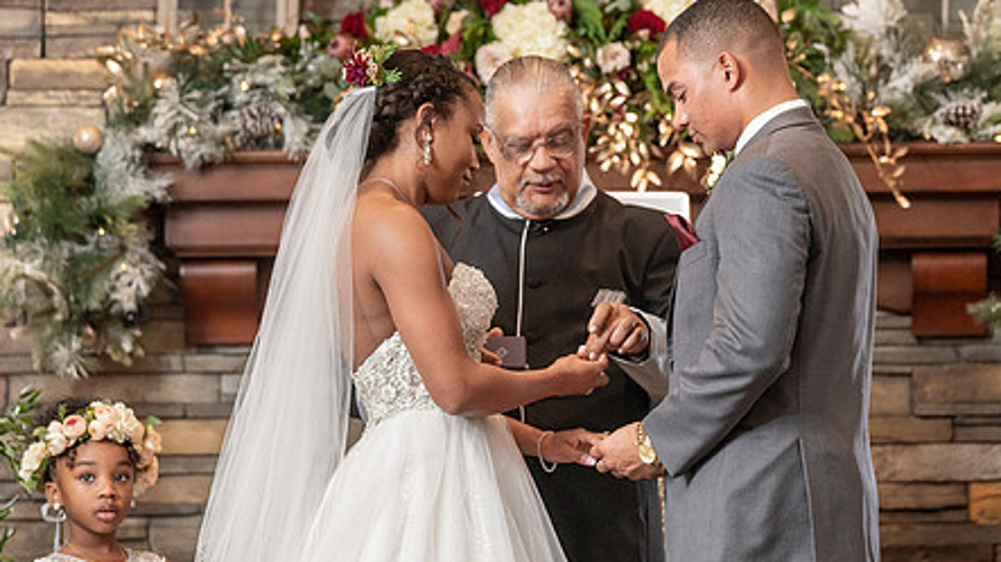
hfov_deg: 9.5
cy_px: 237
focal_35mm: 226
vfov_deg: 5.4
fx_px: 5998
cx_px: 638
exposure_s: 1/200
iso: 2000
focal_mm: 147
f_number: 4
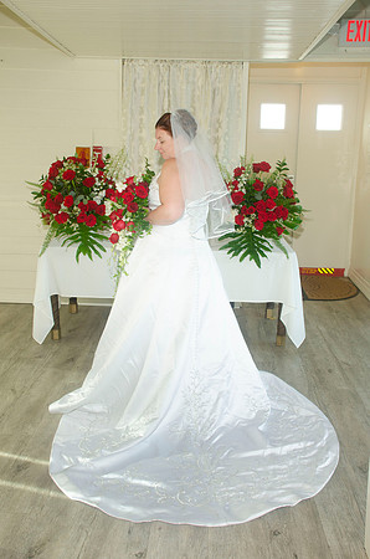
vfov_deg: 57.3
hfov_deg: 39.8
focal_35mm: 33
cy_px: 280
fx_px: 511
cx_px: 185
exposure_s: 1/80
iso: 400
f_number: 5.6
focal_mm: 22
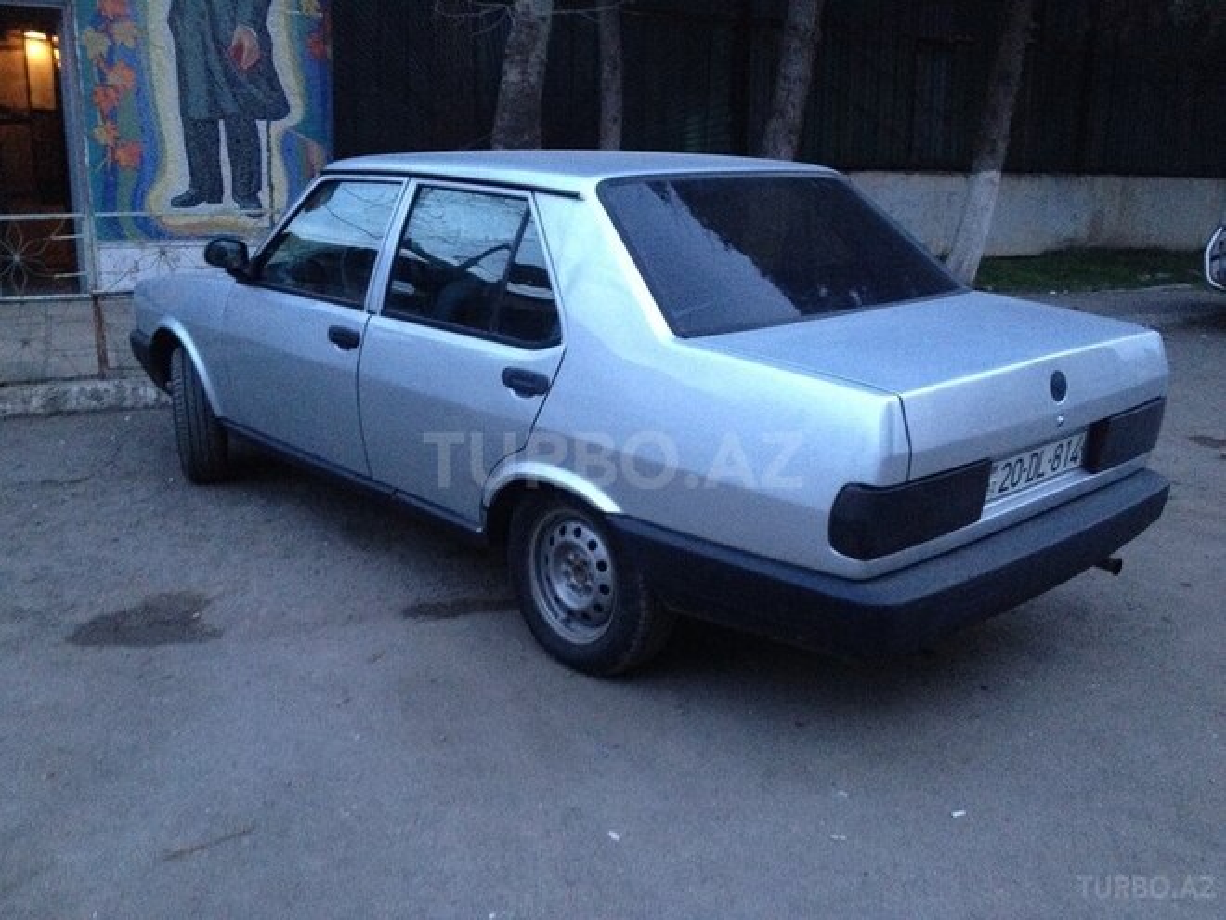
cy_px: 460
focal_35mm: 35
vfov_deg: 40.7
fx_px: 1240
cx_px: 613
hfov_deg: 52.6
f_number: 2.4
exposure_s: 1/17
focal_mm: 4.28
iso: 320
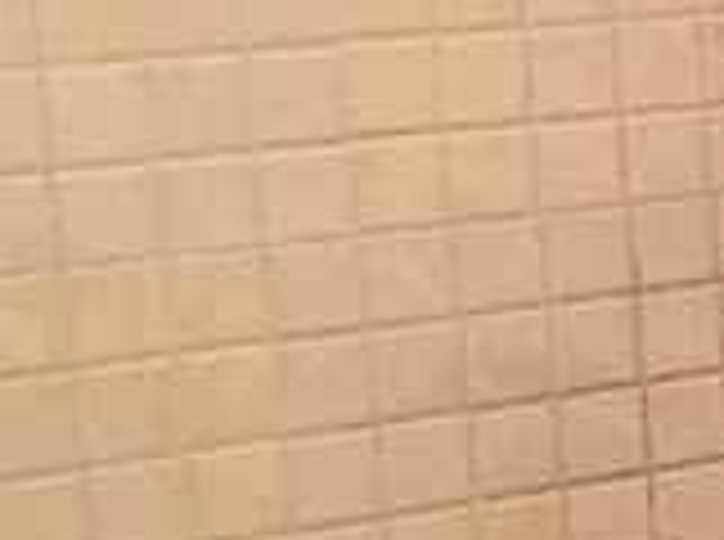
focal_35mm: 185
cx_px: 1943
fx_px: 3861
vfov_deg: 7.9
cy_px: 567
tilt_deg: -15.6
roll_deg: -1.1
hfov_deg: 9.2
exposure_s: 1/15
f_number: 2.2
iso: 250
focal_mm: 4.15
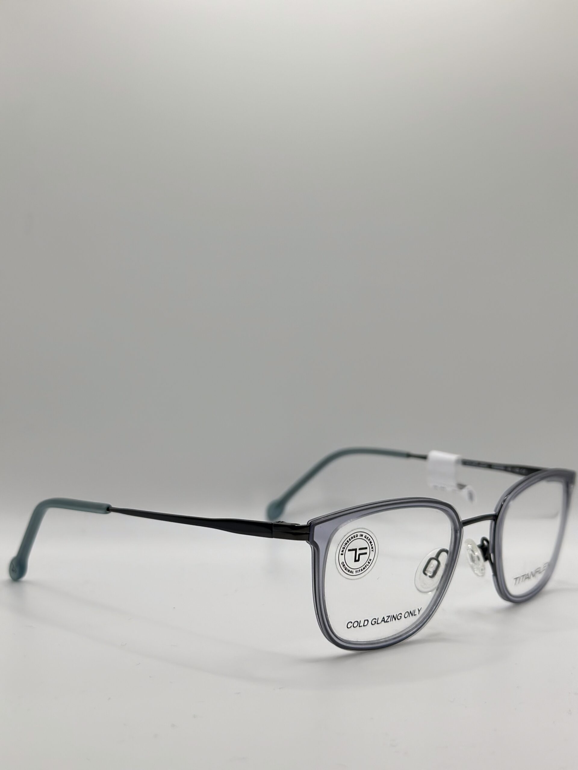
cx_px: 289
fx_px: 1069
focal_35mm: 48
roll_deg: +0.1
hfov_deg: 30.3
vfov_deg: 39.7
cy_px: 385
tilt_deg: -6.5
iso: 80
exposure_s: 1/980
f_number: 1.78
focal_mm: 6.86
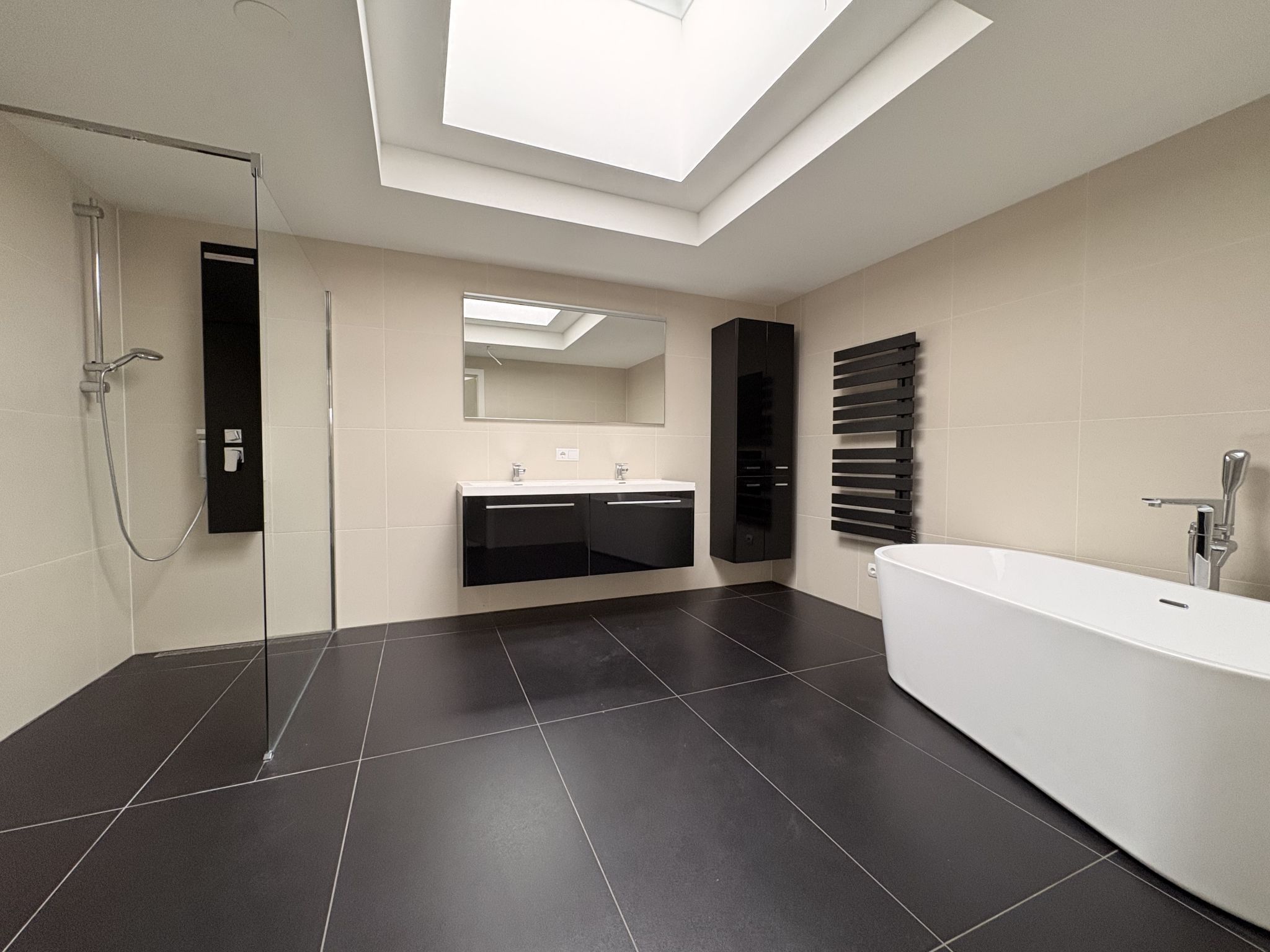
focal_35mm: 14
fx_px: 514
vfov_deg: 85.7
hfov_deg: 102.1
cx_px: 635
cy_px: 476
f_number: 2.2
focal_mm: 2.22
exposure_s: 1/60
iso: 320
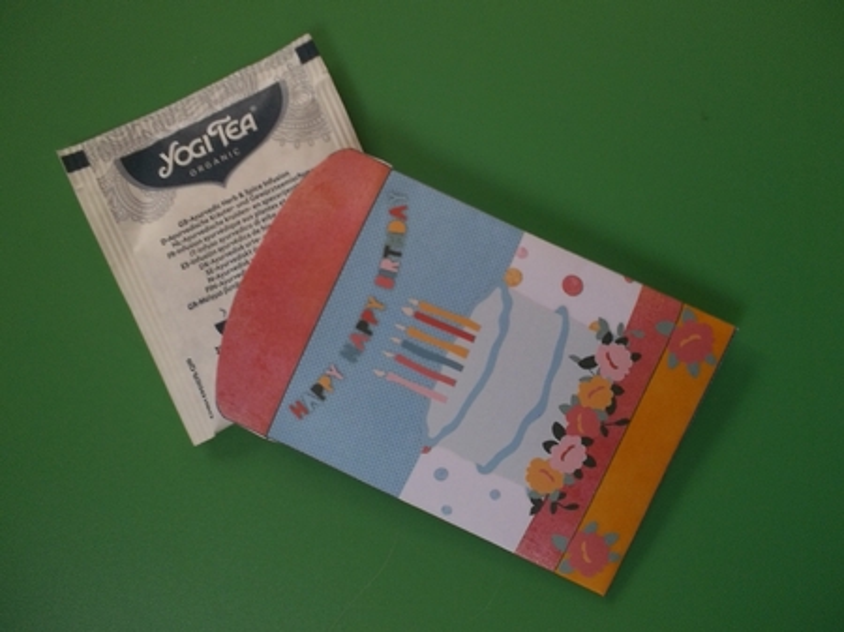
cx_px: 422
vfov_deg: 48.2
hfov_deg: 61.7
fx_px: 707
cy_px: 316
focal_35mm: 29
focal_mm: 4.1
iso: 92
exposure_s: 1/30
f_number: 3.3
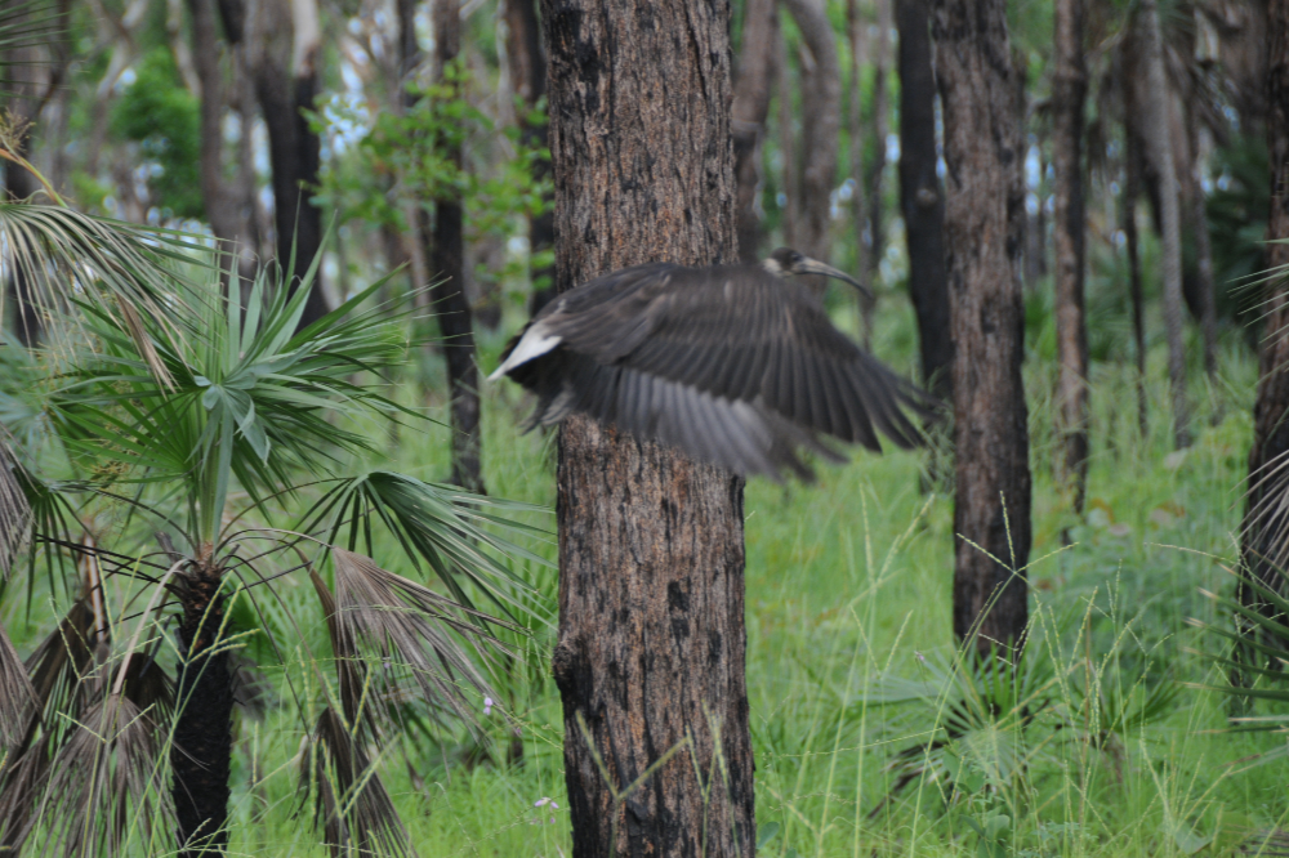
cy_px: 429
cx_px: 644
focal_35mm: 255
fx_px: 9127
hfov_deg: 8.1
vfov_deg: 5.4
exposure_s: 1/400
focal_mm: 170
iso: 400
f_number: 5.6
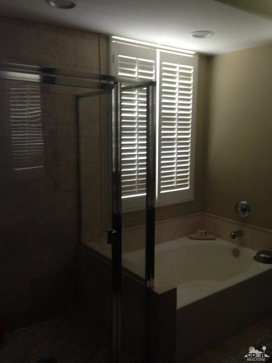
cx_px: 136
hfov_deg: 42.9
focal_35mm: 33
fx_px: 346
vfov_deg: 55.4
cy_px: 182
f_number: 2.4
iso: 320
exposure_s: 1/20
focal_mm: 4.12
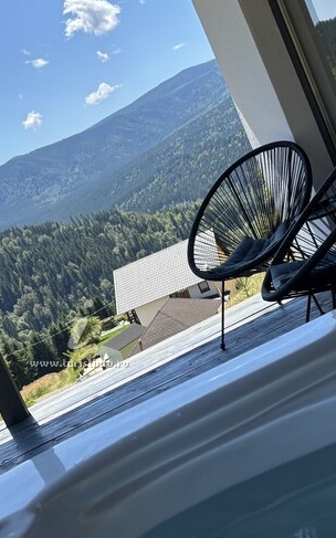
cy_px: 338
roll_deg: +24.8
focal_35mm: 58
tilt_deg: -9.7
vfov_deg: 34.9
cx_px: 85
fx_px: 851
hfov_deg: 22.1
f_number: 1.6
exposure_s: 1/2193
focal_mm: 5.96
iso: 50
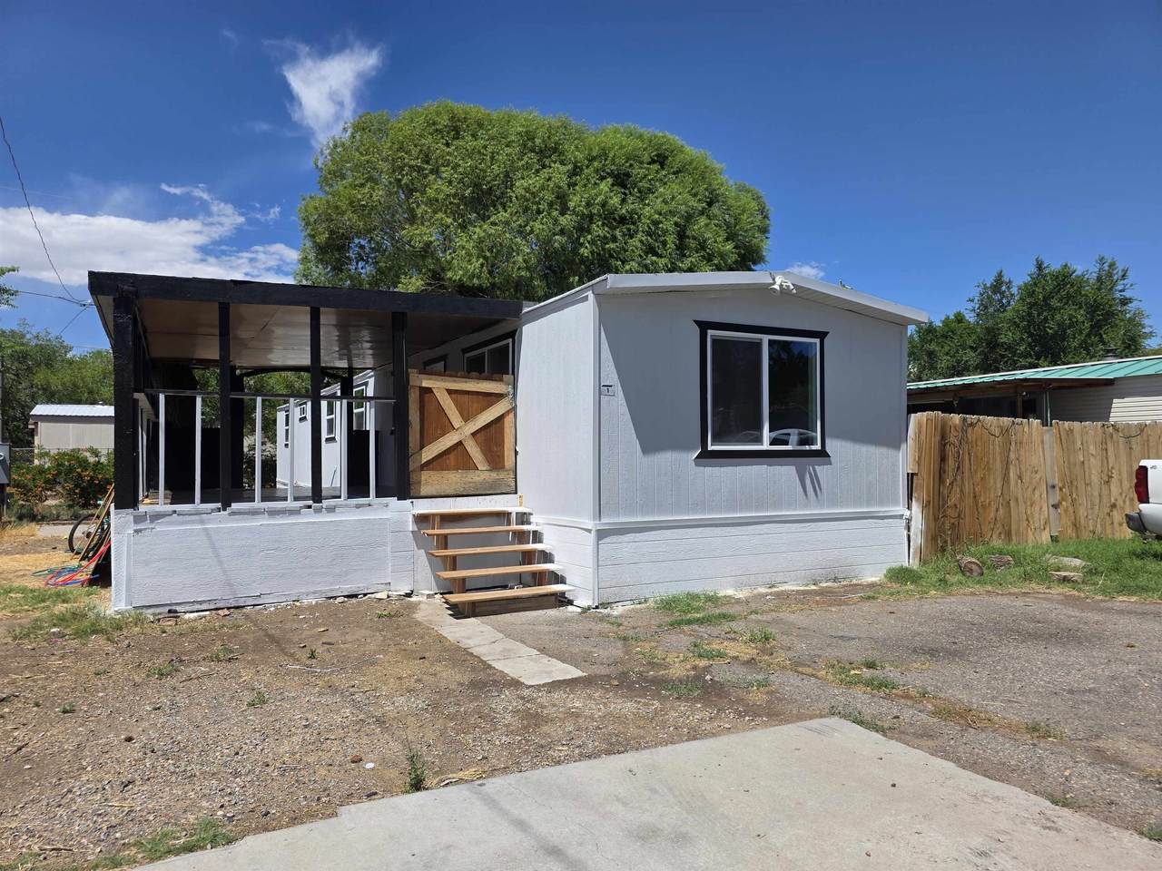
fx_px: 772
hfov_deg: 73.9
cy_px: 436
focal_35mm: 23
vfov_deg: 58.9
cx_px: 581
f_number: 1.7
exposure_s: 1/7333
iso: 80
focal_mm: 6.3
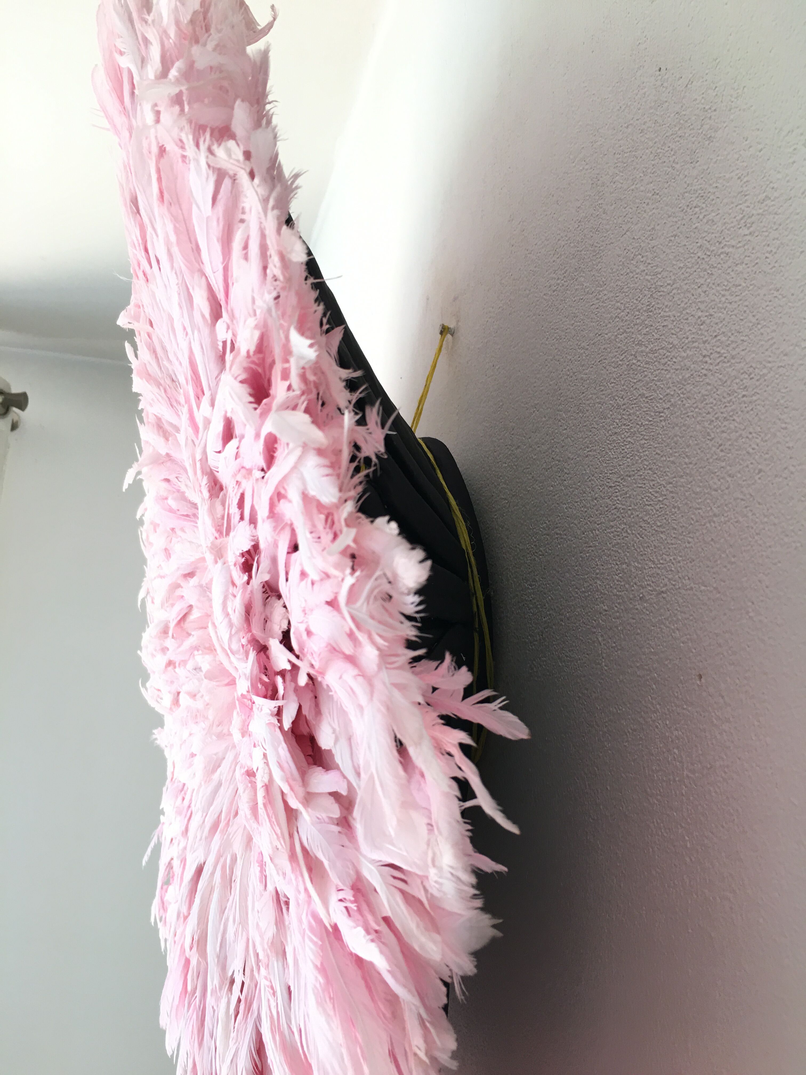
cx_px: 403
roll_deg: -1.9
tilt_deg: +13.4
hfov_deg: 48.2
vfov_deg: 61.7
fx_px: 900
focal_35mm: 29
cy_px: 538
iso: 32
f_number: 2.2
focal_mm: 4.15
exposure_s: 1/33
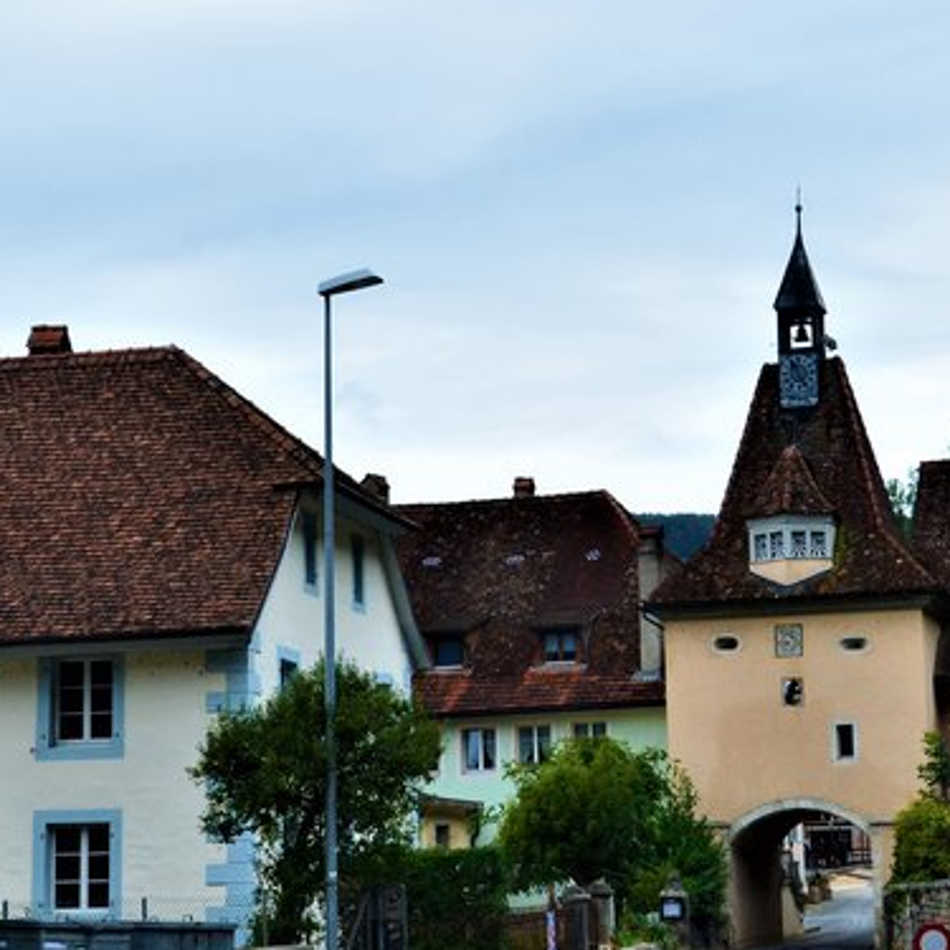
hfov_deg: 22.7
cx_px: 641
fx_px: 2360
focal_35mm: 76
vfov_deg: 22.7
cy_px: 542
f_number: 8
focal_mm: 28
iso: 400
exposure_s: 1/60
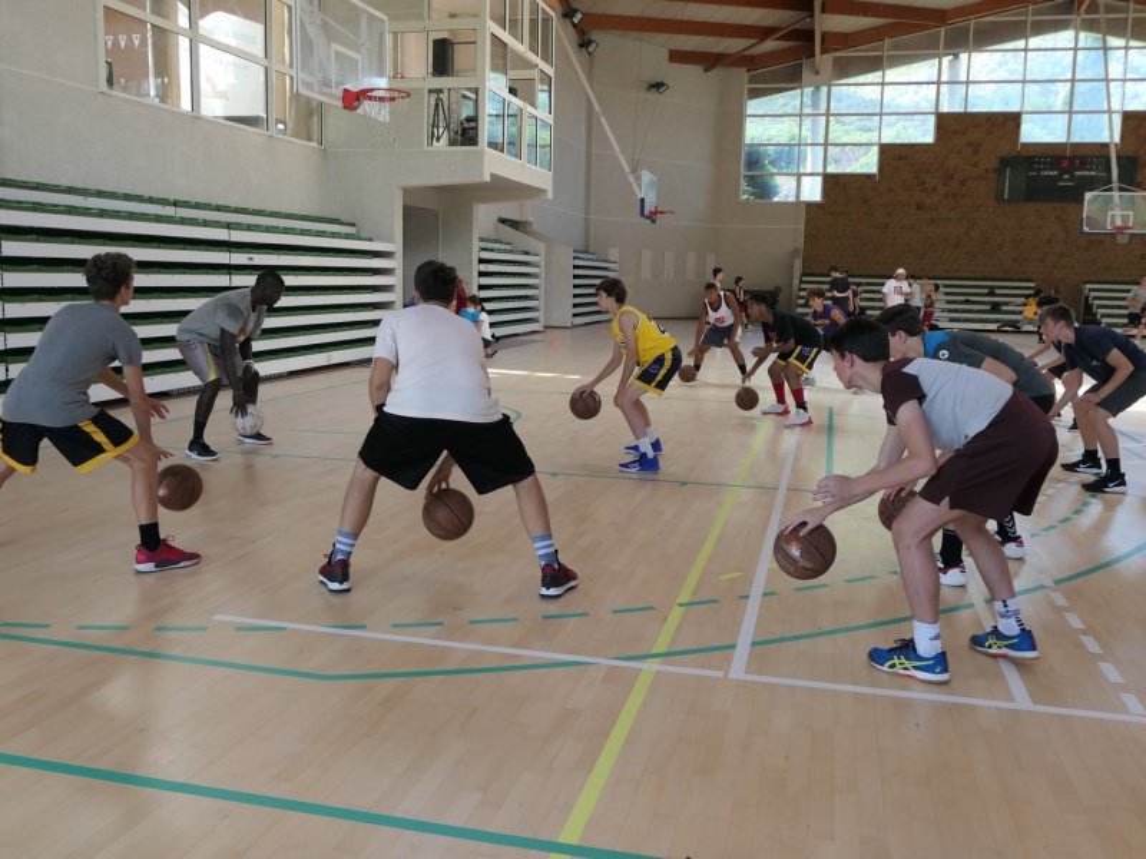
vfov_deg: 46.8
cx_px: 573
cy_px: 430
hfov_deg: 60.0
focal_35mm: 30
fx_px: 993
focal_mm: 10.2
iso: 400
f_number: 2.5
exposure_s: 1/250
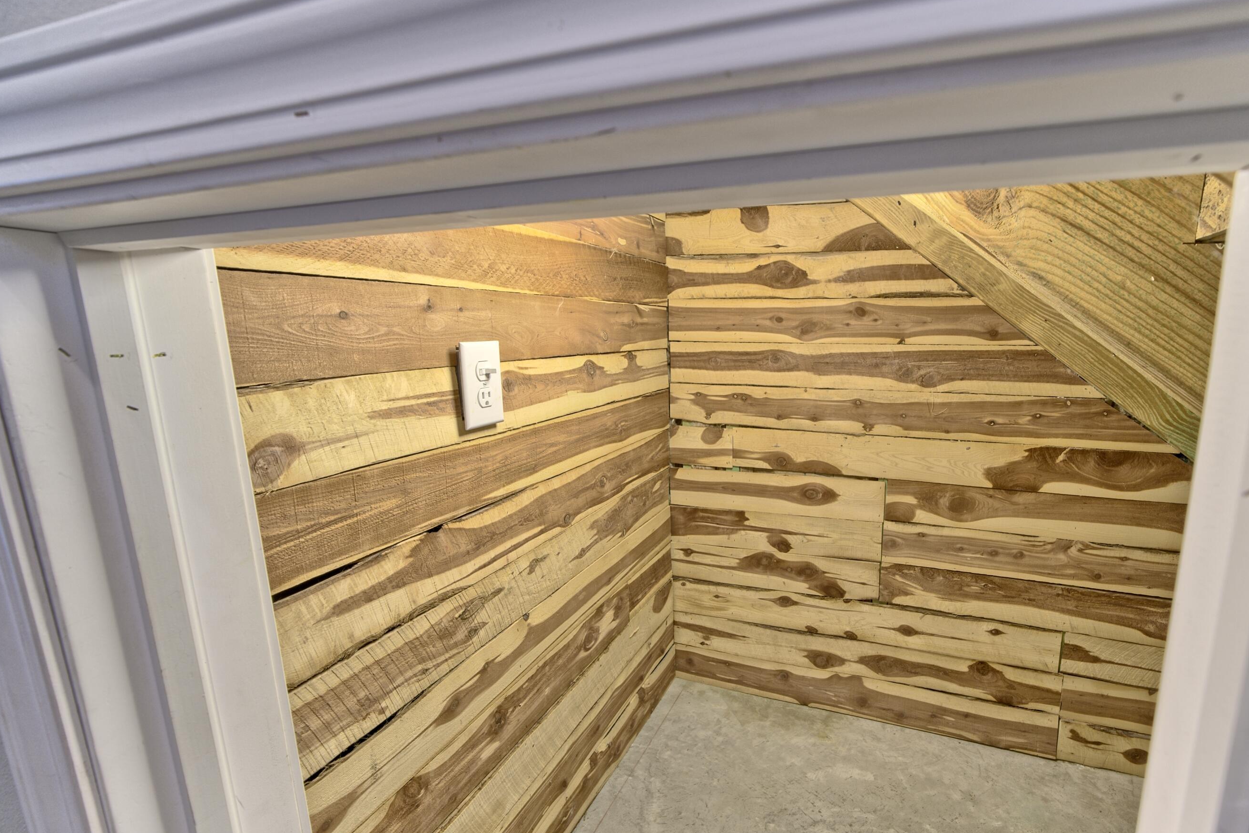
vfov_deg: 73.7
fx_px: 555
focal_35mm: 16
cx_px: 710
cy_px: 440
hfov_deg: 96.1
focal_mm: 14
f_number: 8
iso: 500
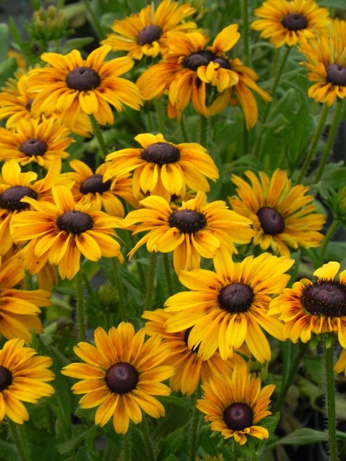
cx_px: 173
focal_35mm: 184
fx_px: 2452
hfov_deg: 8.1
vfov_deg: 10.7
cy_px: 230
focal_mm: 32.7
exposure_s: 1/25
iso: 160
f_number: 5
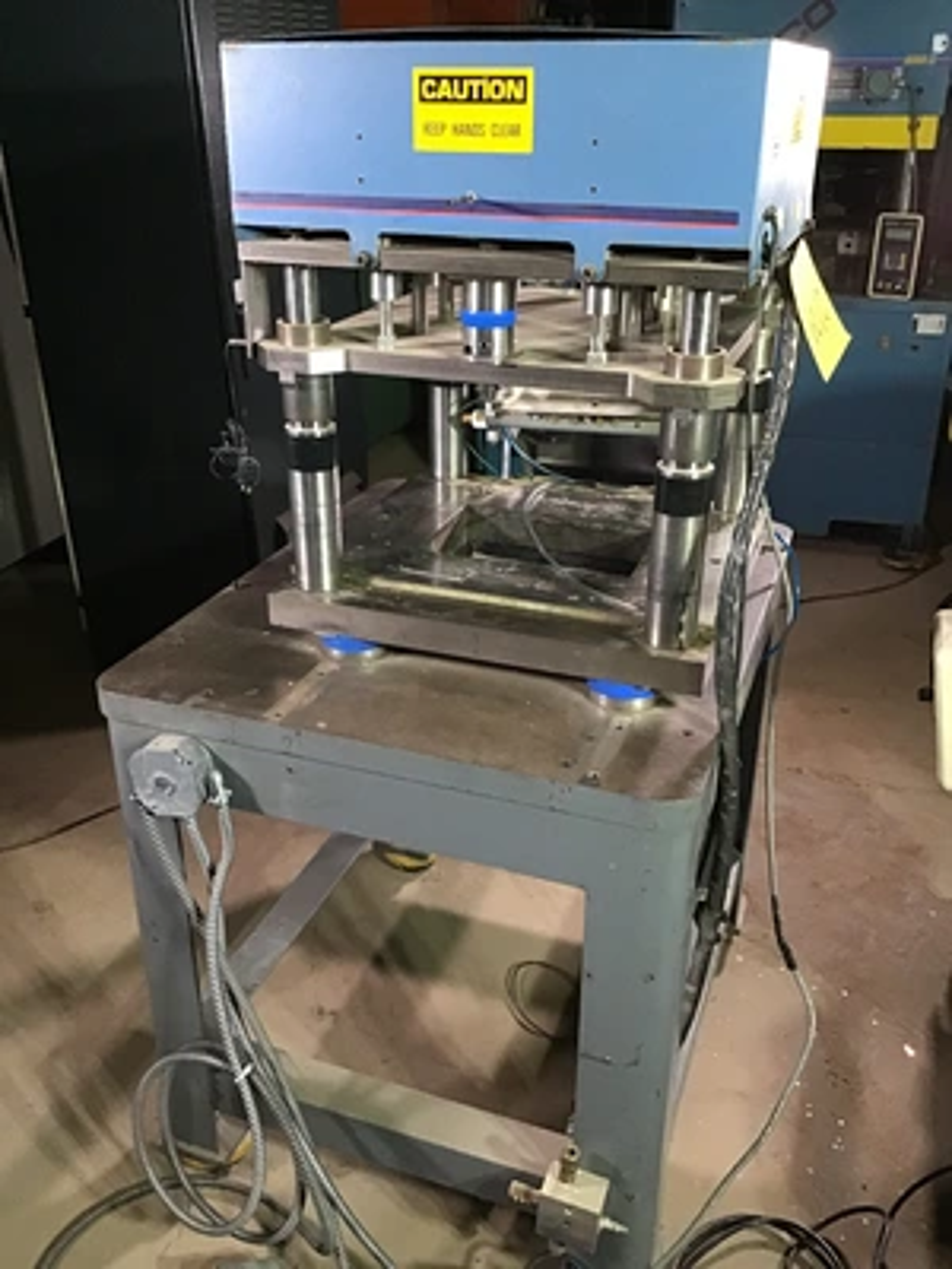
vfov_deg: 58.4
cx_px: 476
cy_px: 634
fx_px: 1137
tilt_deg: -27.0
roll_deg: +1.7
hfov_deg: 45.4
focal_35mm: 31
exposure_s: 1/17
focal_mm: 3.3
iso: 200
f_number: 2.4
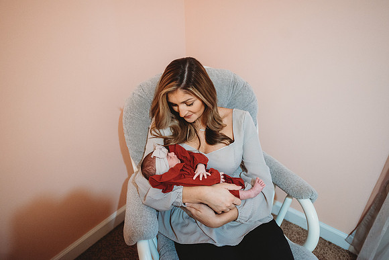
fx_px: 259
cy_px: 130
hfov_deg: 73.7
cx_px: 194
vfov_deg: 53.2
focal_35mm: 24
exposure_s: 1/160
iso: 1600
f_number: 1.8
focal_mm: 24
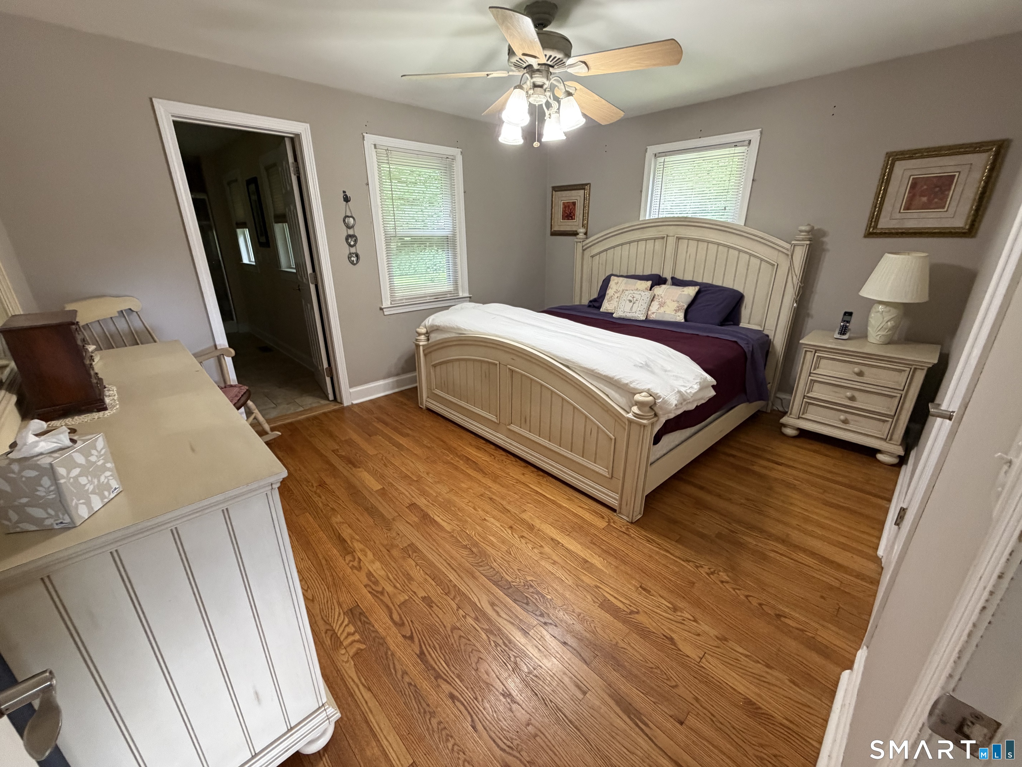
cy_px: 384
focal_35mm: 14
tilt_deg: -19.0
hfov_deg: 102.1
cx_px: 511
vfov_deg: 85.7
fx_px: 413
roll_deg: +0.5
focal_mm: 2.22
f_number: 2.2
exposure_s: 1/60
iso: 320
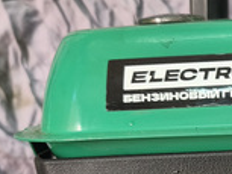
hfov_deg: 18.9
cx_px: 355
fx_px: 604
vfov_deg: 15.7
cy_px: 219
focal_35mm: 90
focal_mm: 6.18
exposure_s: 1/50
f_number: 1.65
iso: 250
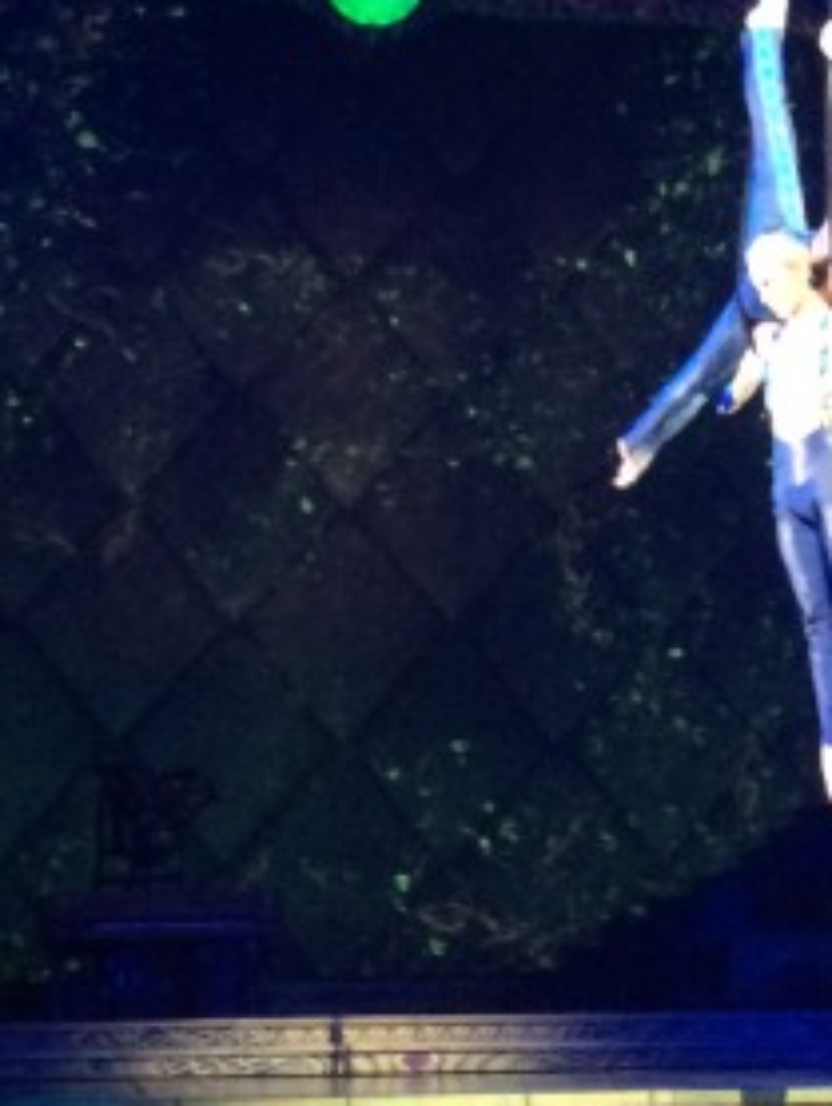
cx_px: 725
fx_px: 2848
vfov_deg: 21.7
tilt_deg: +15.0
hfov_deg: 16.4
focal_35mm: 89
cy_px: 233
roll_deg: +1.2
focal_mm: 4.15
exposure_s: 1/30
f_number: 2.2
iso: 250
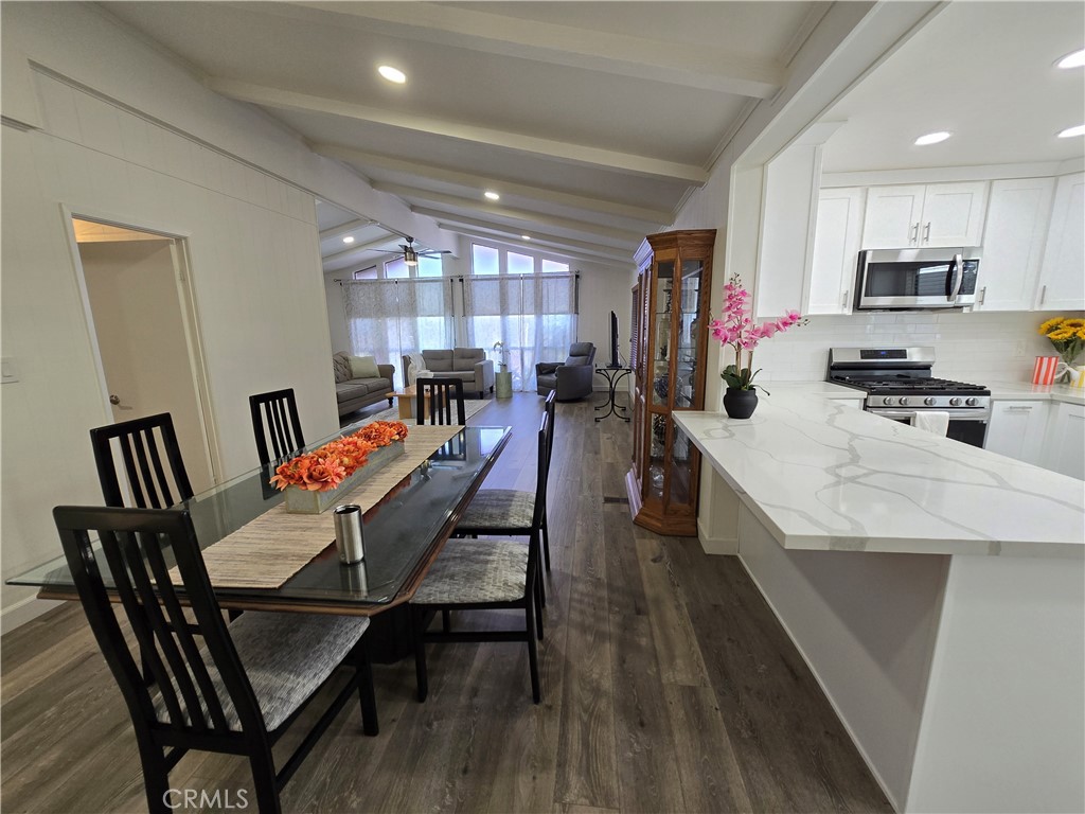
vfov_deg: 89.9
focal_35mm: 13
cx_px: 542
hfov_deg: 106.2
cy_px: 407
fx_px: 407
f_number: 2.2
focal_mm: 2.2
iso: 125
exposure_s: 1/60
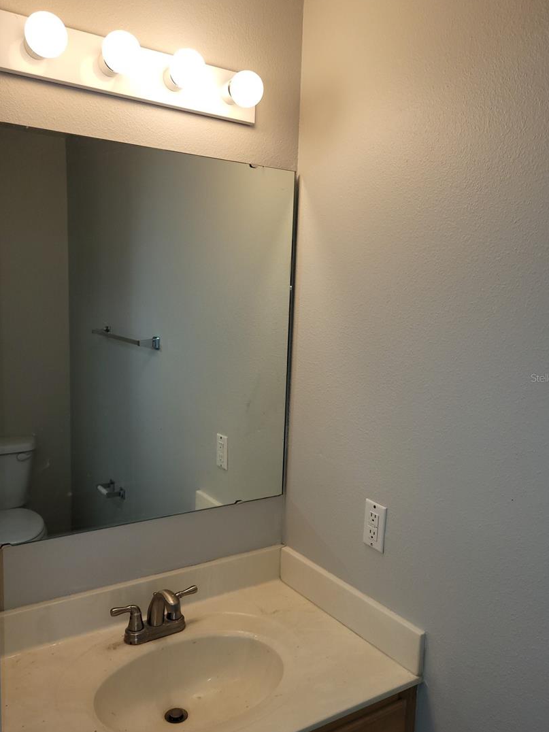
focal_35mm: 29
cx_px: 273
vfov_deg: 61.6
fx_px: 613
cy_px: 378
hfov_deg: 48.2
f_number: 1.8
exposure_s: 1/60
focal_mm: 5.4
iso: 40
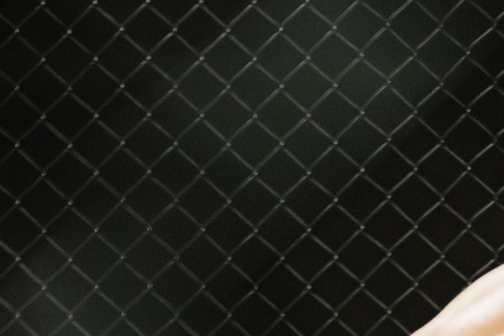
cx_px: 766
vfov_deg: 3.5
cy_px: 429
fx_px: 5559
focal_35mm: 397
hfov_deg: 5.1
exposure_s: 1/640
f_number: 4
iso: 2000
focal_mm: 116
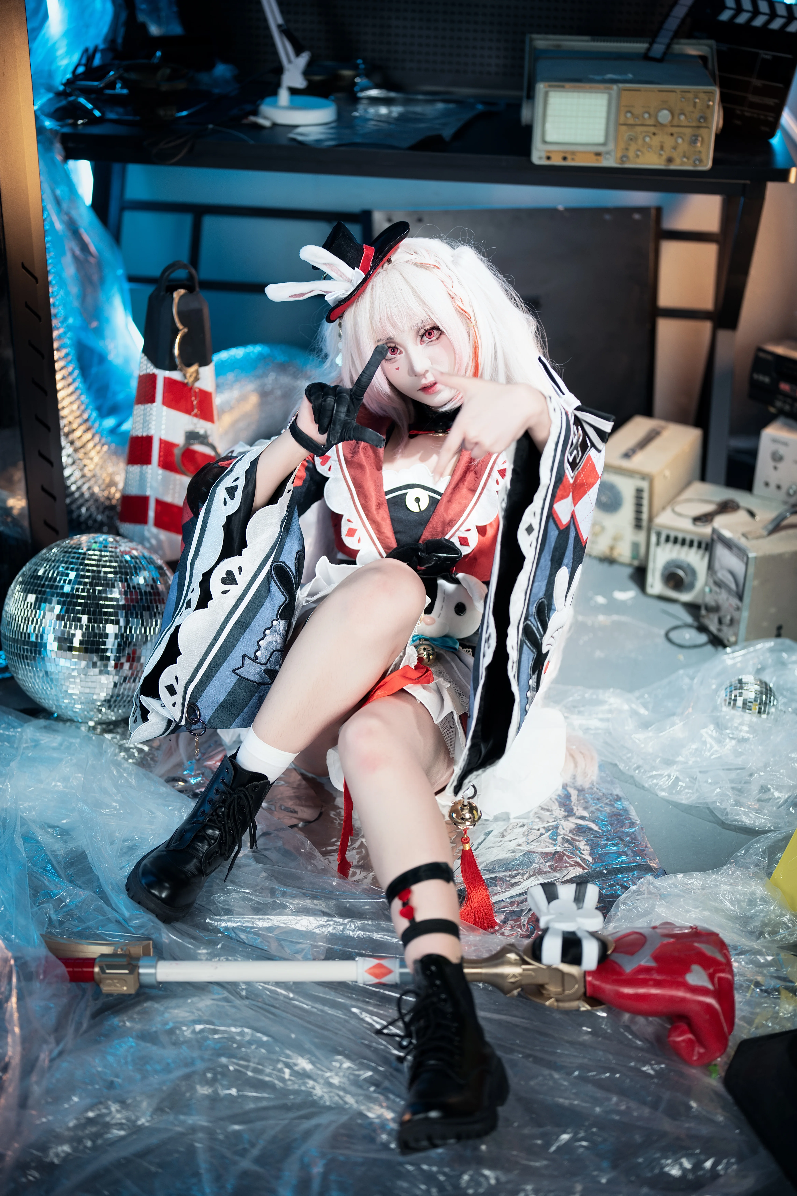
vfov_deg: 39.6
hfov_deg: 27.0
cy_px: 598
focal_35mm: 50
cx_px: 398
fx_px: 1660
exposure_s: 1/100
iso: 100
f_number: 1.4
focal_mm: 50
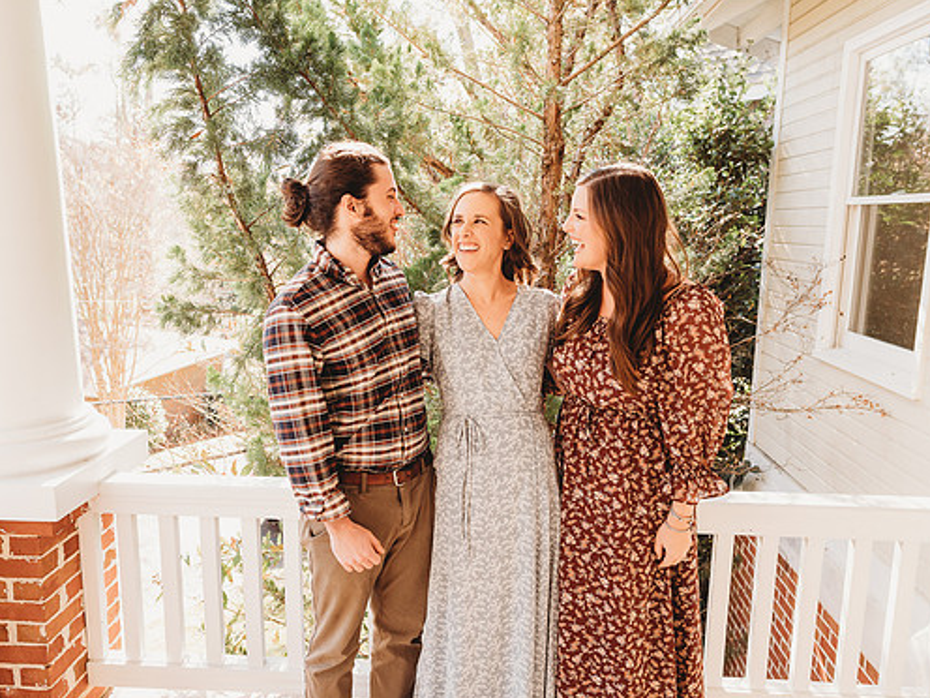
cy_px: 344
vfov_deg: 51.4
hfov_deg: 65.3
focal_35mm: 27
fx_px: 725
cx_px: 450
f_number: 4.5
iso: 400
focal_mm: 24
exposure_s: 1/200
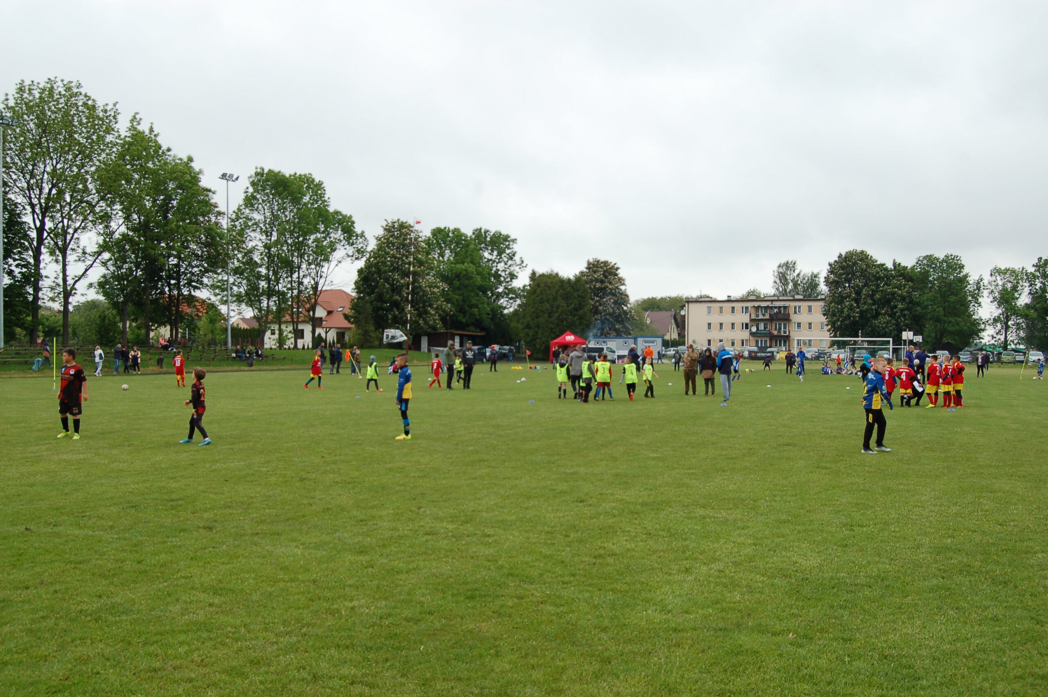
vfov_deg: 38.3
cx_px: 524
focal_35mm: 34
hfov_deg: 55.1
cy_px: 348
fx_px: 1003
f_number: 10
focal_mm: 23
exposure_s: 1/160
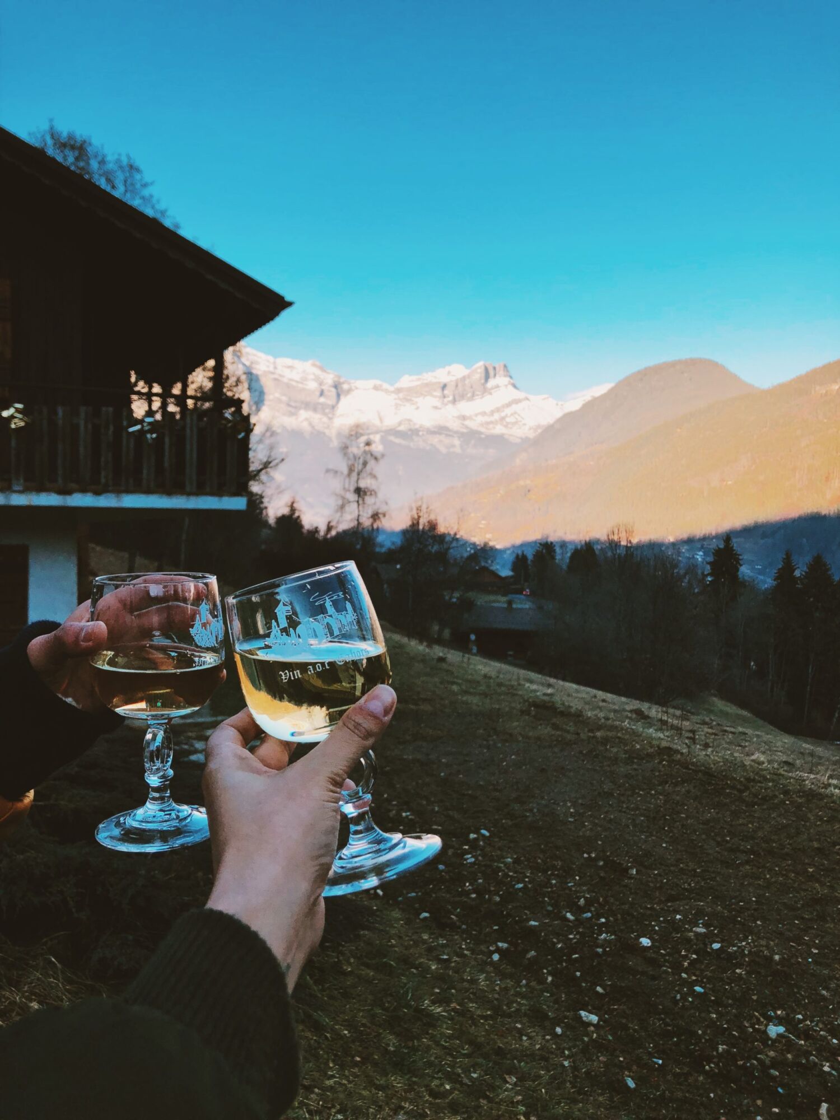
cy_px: 560
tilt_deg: -4.4
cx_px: 420
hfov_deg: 49.7
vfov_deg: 63.4
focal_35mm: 28
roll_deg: -1.3
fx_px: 906
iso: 20
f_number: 1.8
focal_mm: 3.99
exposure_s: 1/842
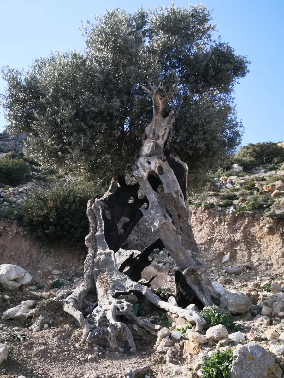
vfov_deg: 54.0
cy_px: 189
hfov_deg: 41.8
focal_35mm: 34
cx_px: 142
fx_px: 372
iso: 50
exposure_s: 1/957
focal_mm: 3.95
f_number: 1.6
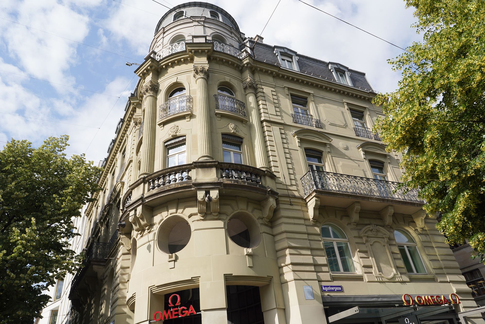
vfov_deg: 53.1
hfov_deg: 73.7
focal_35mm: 24
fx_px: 323
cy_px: 162
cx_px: 242
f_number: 13
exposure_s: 1/100
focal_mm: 24
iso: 100
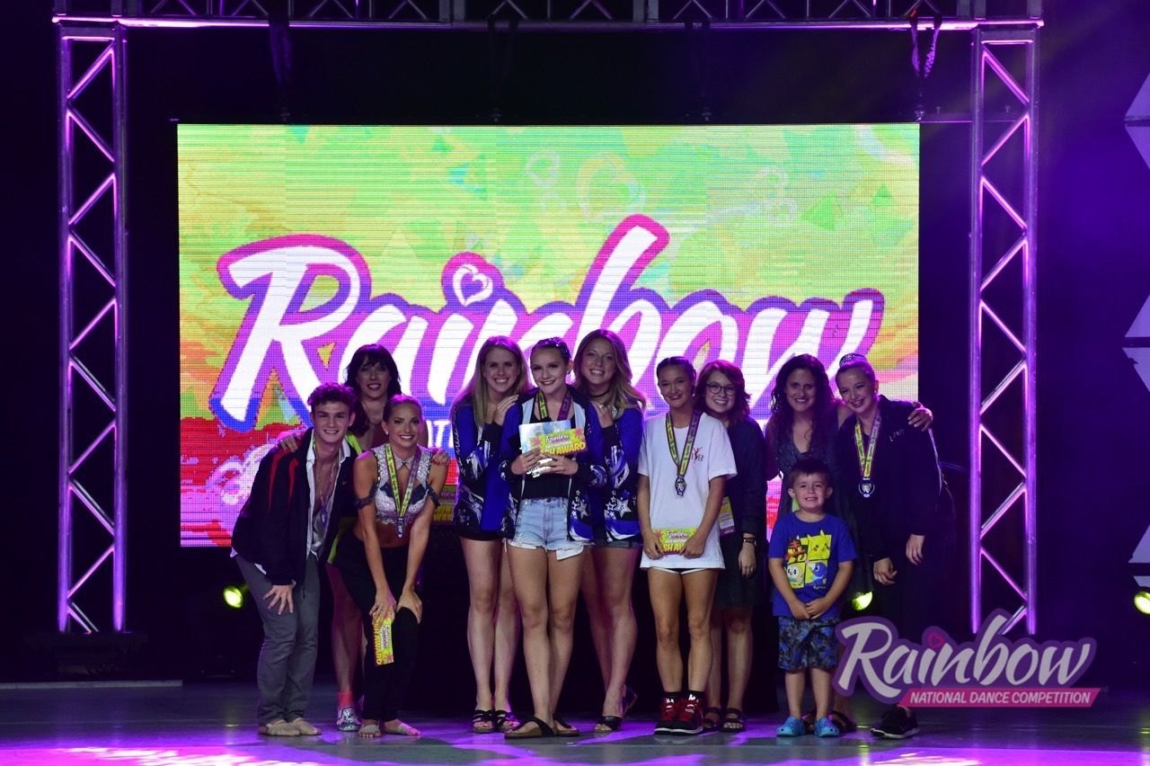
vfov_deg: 6.9
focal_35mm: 200
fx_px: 6385
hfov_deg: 10.3
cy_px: 383
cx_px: 575
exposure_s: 1/800
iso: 4000
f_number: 2.8
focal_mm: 200
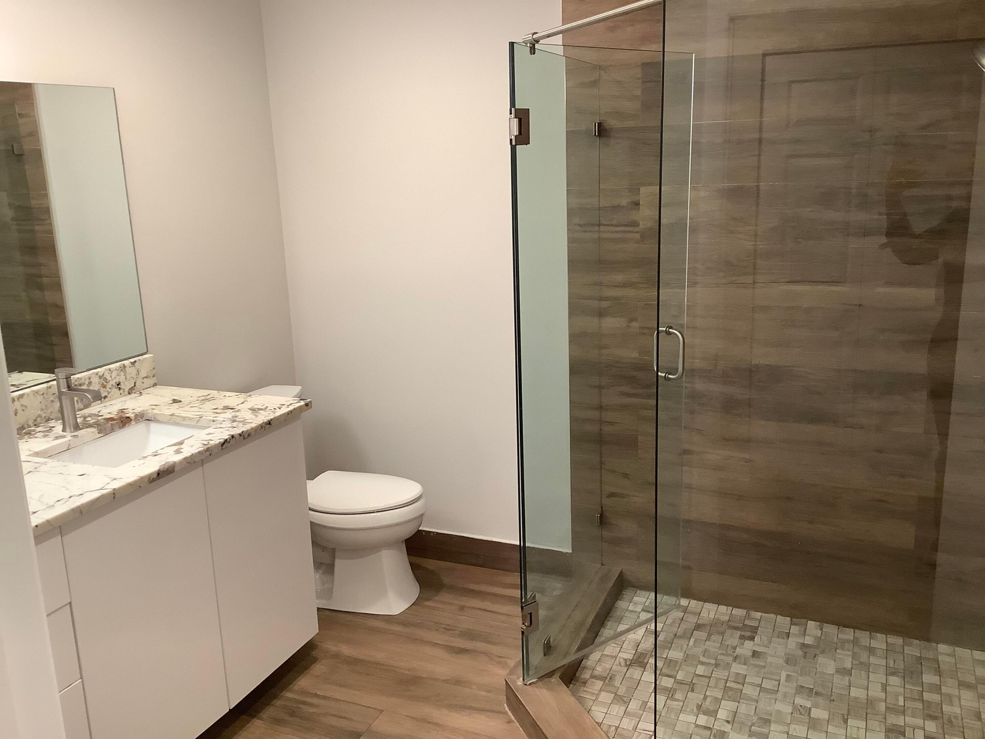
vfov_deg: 45.4
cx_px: 492
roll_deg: +0.2
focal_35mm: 31
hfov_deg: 58.4
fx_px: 882
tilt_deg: -13.6
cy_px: 370
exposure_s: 1/50
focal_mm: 3.3
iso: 160
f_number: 2.4
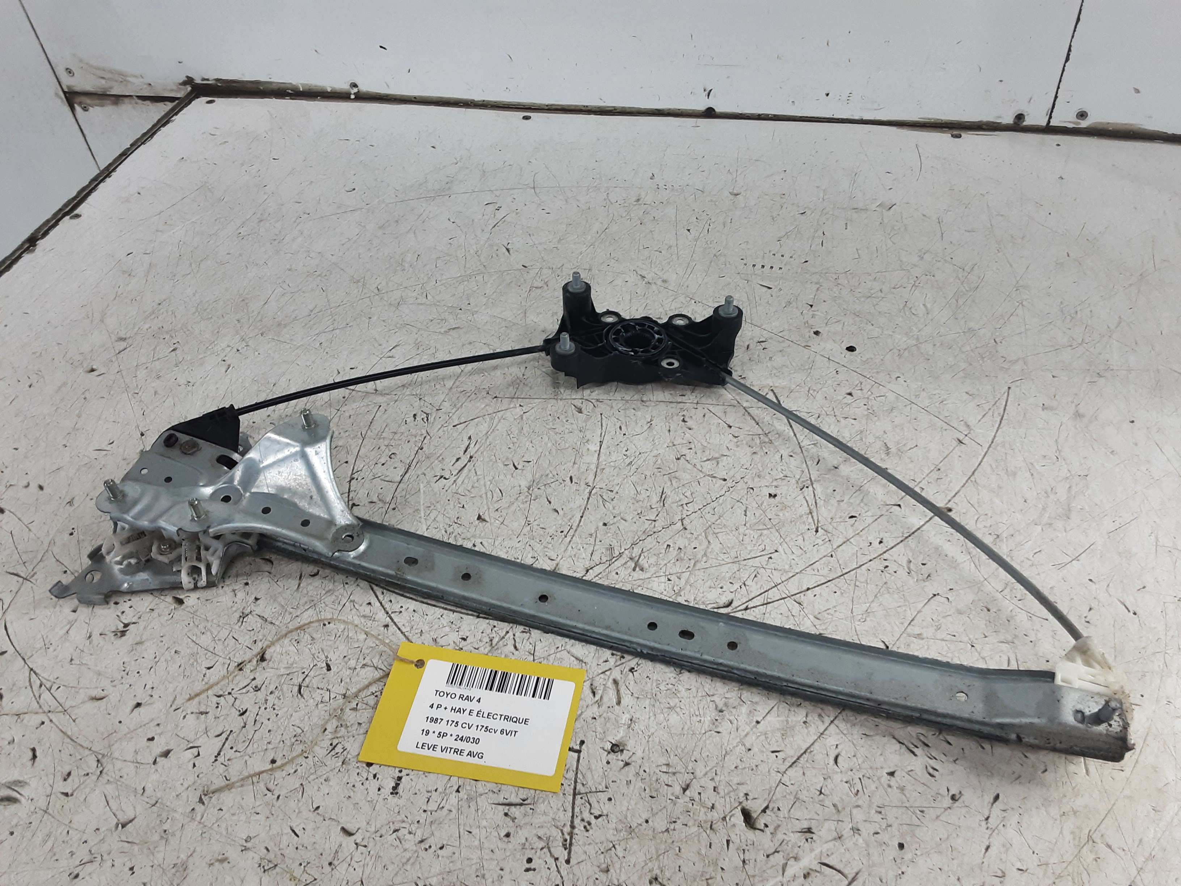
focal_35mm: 27
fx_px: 921
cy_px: 443
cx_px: 590
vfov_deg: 51.4
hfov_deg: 65.3
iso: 100
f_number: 1.9
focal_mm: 2.91
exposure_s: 1/50
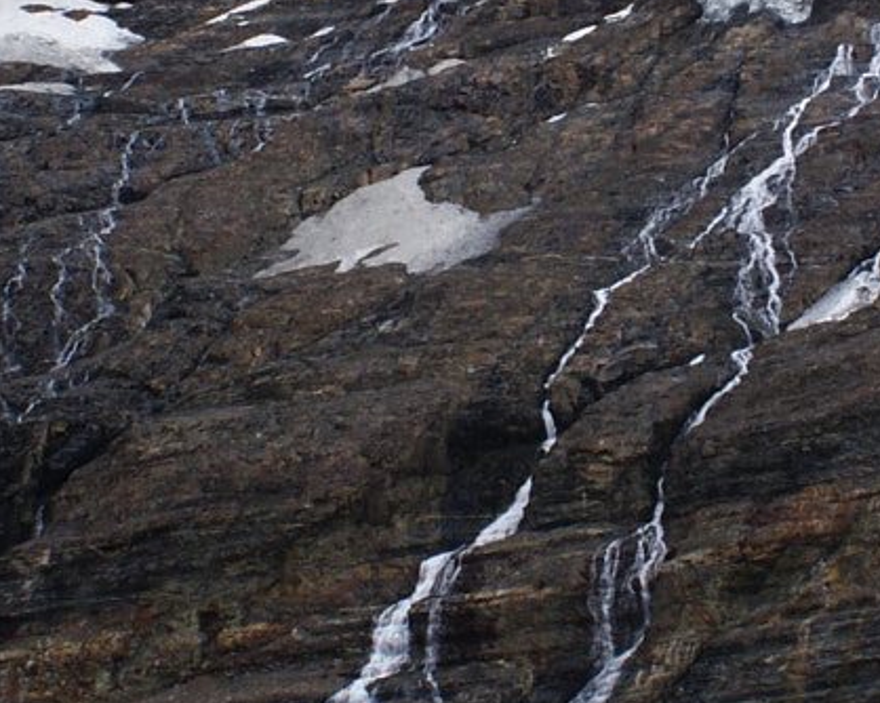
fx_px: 3957
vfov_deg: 10.1
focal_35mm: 152
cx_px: 535
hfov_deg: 12.7
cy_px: 113
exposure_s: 1/320
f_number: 10
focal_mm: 22
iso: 200
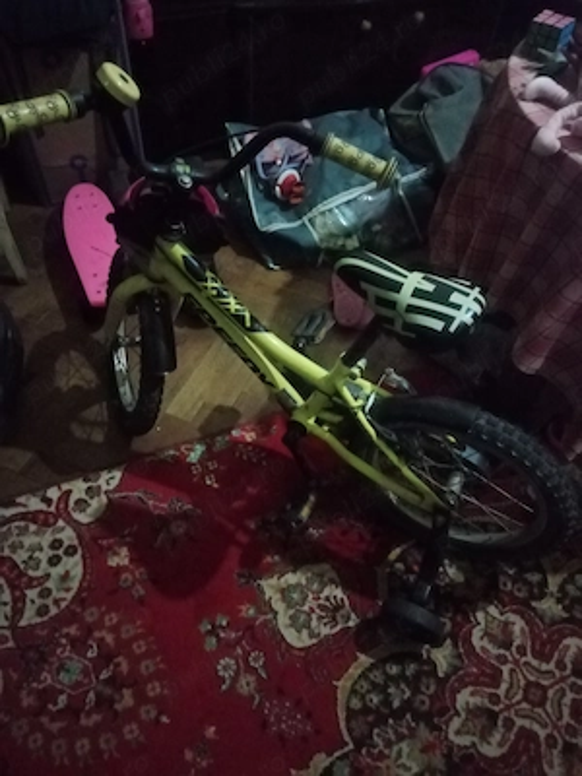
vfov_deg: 67.3
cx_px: 291
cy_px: 388
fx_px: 583
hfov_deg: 53.1
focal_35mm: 26
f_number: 1.8
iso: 6394
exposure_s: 1/12.5
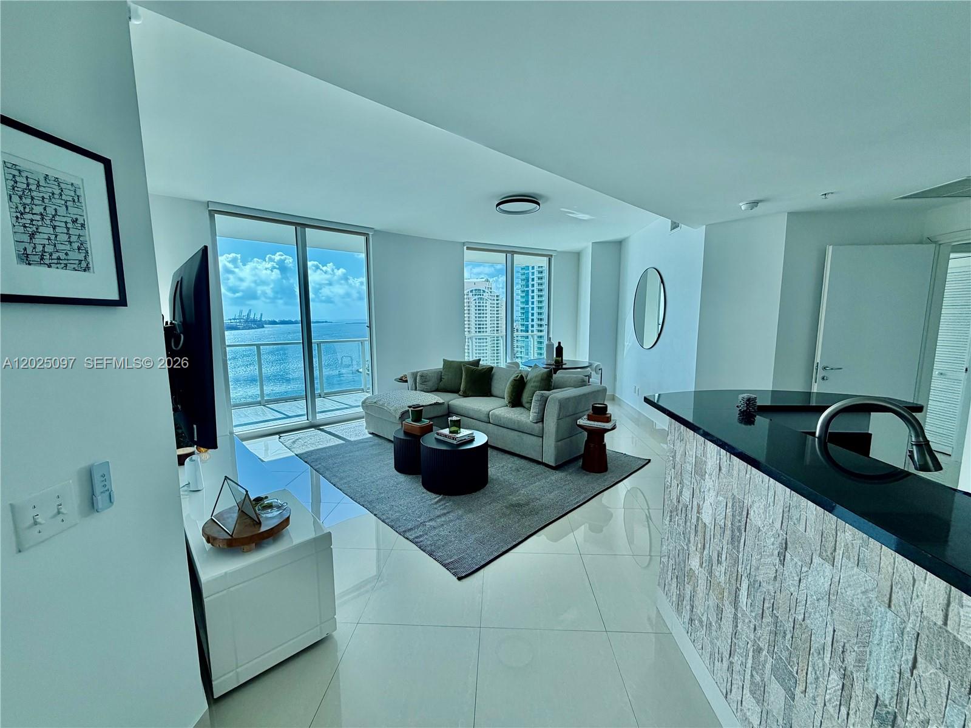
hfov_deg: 102.1
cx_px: 486
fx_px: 393
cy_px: 364
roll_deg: +0.5
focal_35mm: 14
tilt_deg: -7.0
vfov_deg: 85.7
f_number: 2.2
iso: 64
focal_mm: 2.22
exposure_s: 1/468
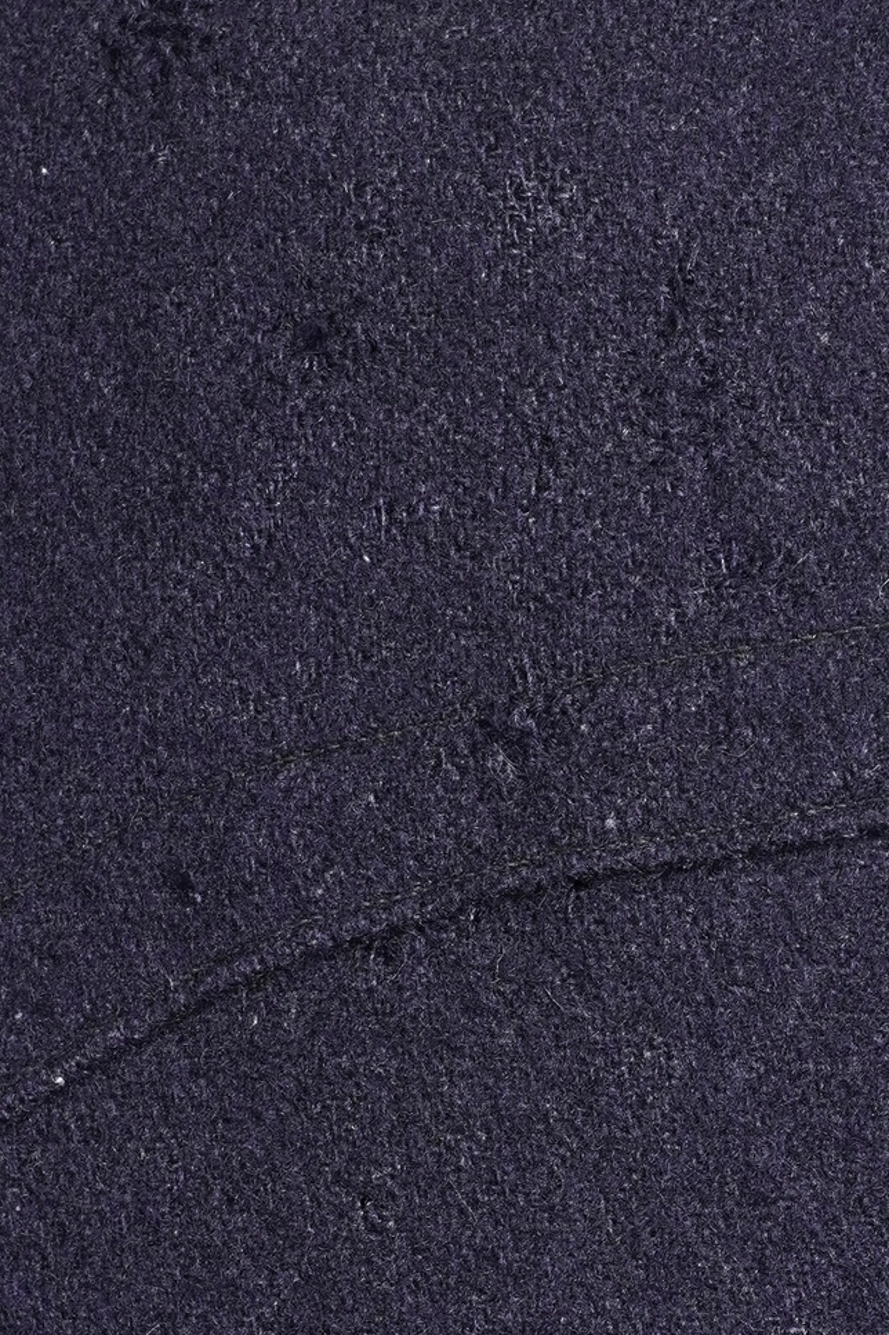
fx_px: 5300
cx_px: 915
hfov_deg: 9.5
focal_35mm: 143
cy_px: 1089
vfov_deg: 14.3
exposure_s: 1/30
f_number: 7.1
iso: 320
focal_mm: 32
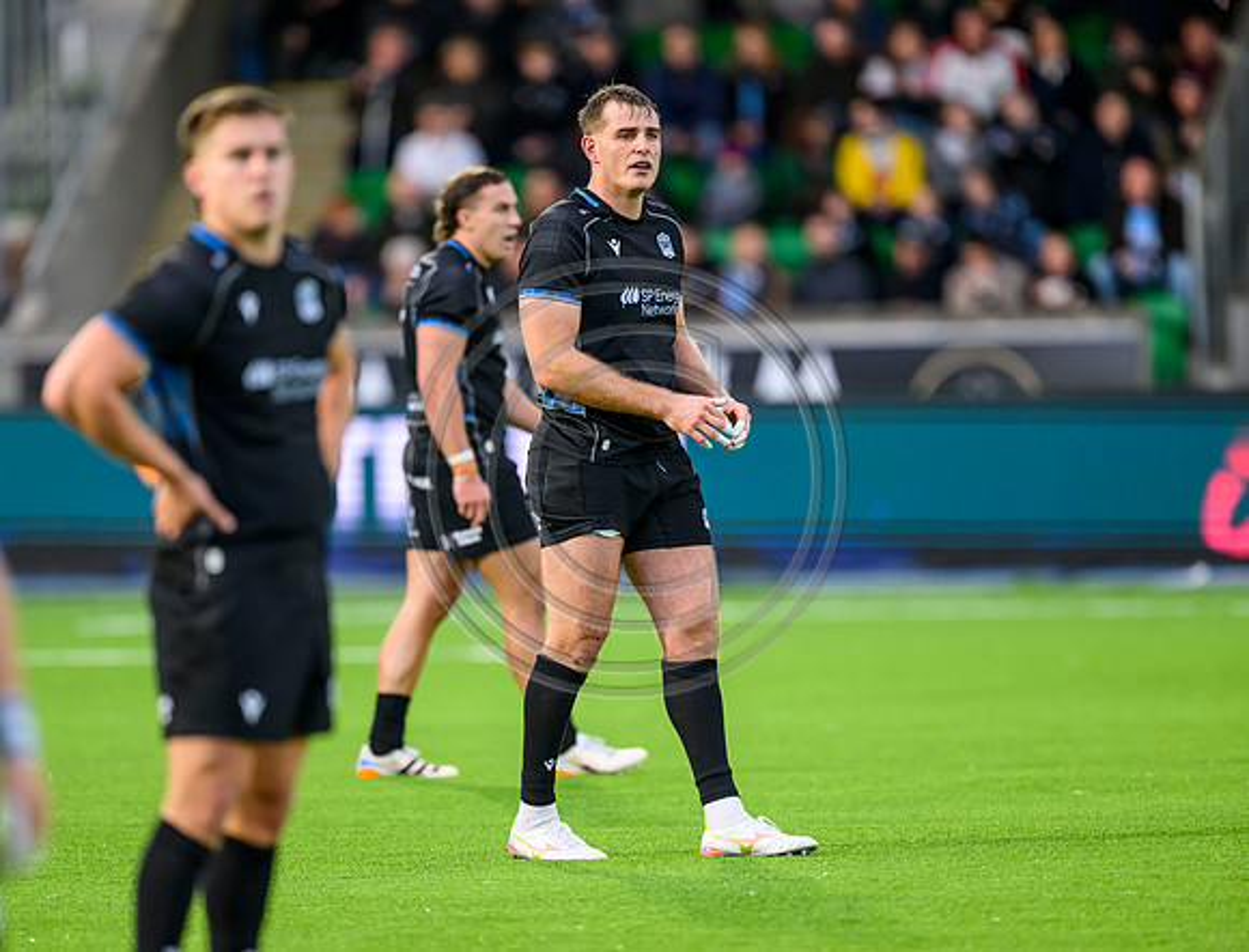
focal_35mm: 437
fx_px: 15867
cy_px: 476
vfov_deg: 3.4
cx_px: 535
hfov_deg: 4.5
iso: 3200
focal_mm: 400
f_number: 3.2
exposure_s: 1/2000
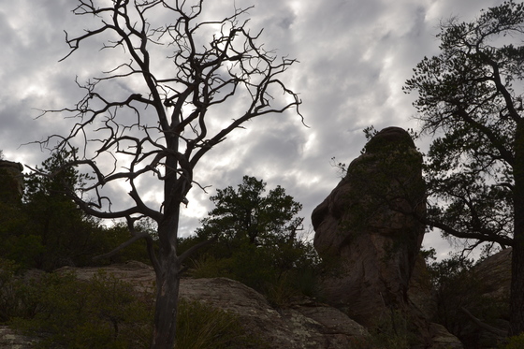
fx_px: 437
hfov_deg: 61.9
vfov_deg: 43.6
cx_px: 262
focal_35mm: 30
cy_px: 174
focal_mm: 20
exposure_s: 1/200
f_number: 10
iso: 100
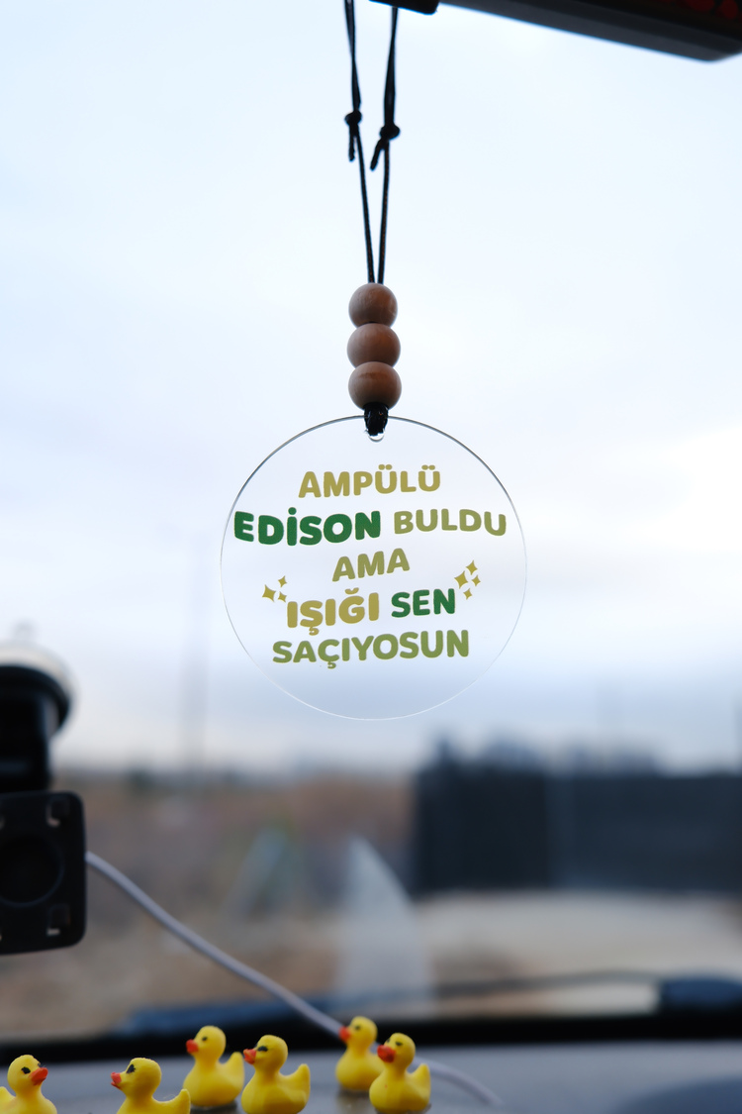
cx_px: 371
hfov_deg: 40.0
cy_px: 557
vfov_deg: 57.2
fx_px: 1020
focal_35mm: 33
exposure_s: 1/30
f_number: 3.2
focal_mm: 22.3
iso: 200
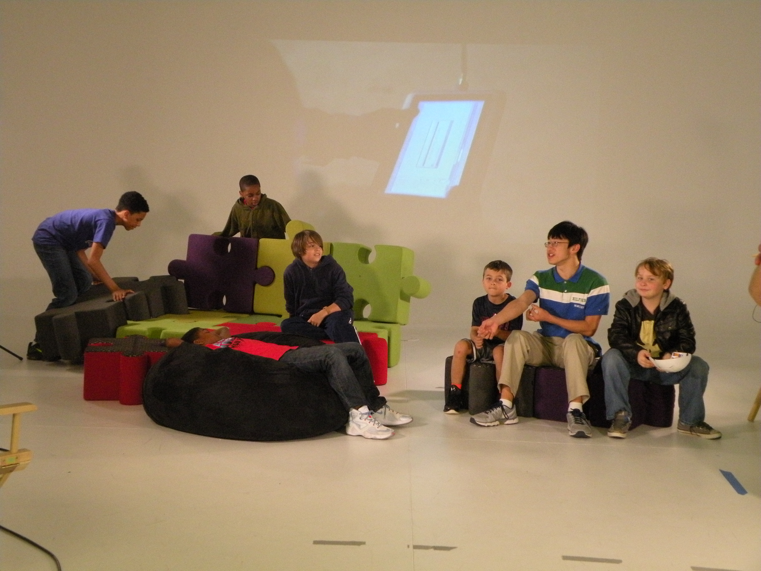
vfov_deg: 26.1
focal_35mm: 56
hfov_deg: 34.3
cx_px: 380
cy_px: 286
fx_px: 1231
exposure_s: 1/47.2
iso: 400
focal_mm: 9.8
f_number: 3.5
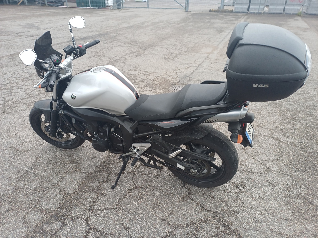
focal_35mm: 25
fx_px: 230
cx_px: 159
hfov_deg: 69.4
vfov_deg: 54.9
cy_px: 119
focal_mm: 4.65
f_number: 1.8
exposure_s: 1/50
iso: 64
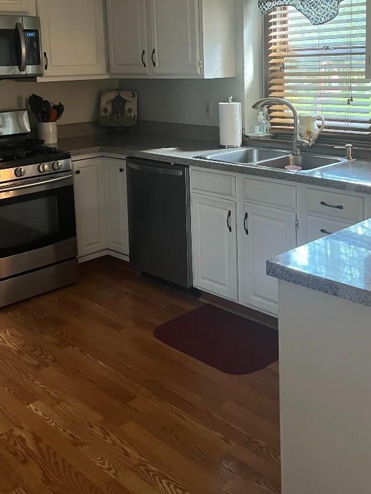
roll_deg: +2.0
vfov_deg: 44.5
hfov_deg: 35.1
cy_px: 136
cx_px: 203
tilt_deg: -8.0
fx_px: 586
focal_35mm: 41
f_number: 1.6
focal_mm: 5.1
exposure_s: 1/40
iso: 640
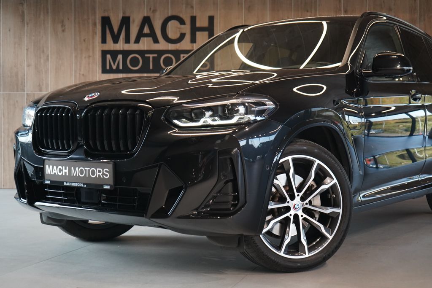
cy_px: 144
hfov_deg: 37.5
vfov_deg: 25.5
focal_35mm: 53
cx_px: 216
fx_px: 636
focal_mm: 53
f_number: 5
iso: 4000
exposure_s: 1/160
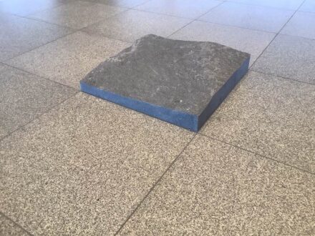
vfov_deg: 45.4
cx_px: 158
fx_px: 282
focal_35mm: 31
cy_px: 118
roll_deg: -0.7
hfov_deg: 58.4
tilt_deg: -36.1
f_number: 2.4
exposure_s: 1/60
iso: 125
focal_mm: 3.3
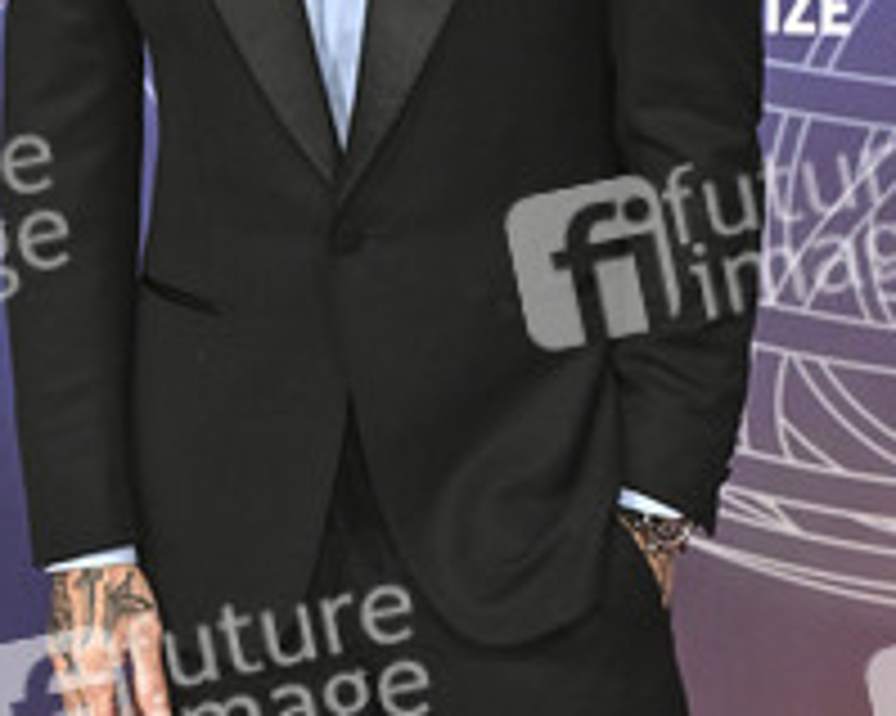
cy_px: 18
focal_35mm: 83
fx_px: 2200
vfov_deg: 18.1
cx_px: 329
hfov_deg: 23.0
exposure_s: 1/320
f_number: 4
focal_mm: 44
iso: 2000
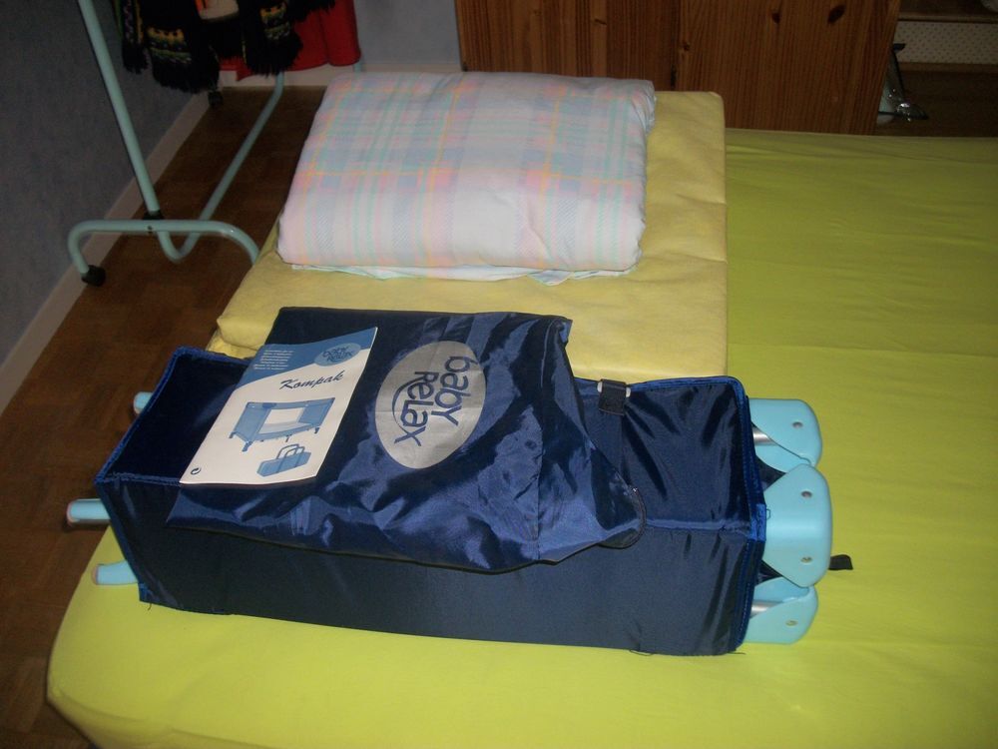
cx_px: 499
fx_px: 923
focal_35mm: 32
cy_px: 374
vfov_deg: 44.2
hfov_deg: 56.8
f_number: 2.9
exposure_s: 1/30
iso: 160
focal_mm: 5.7
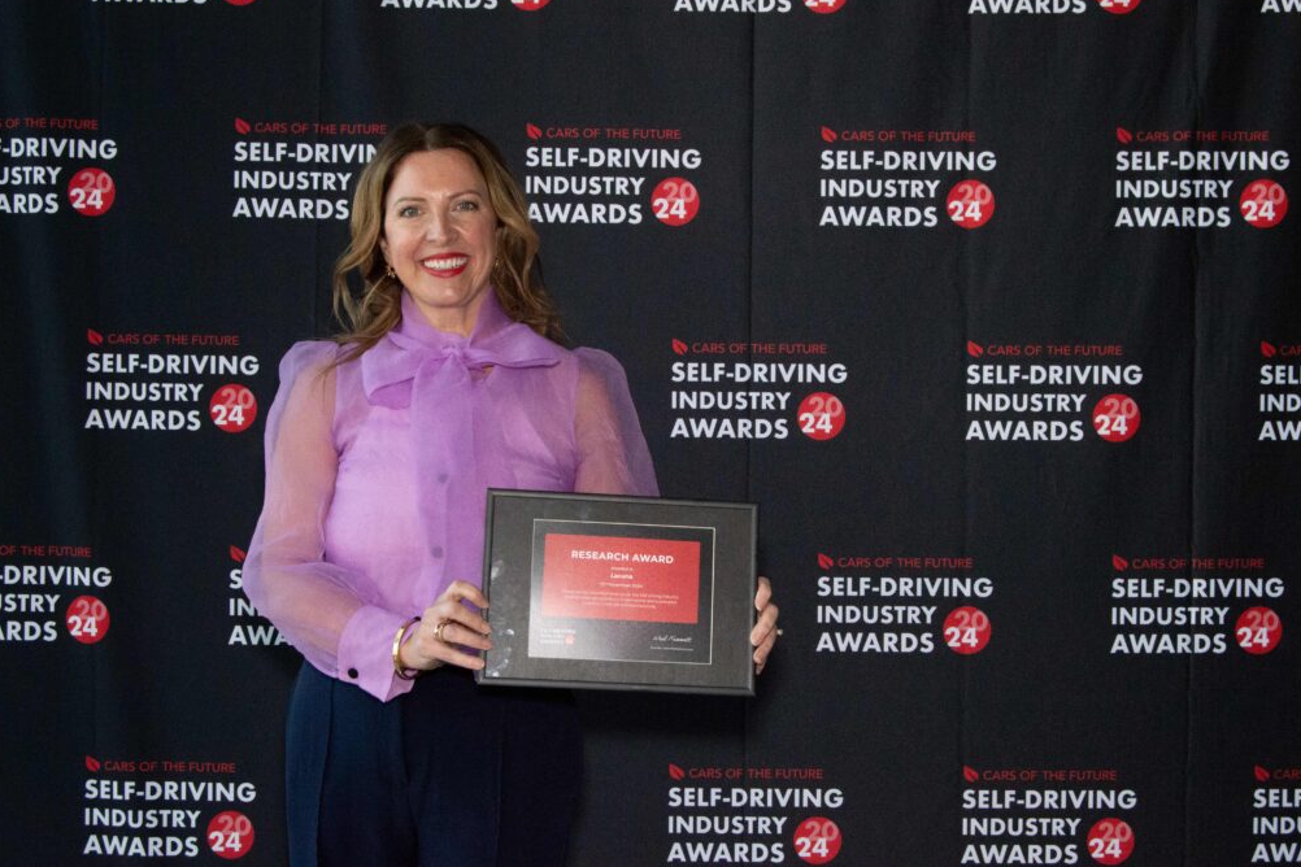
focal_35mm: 49
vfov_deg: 27.5
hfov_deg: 40.3
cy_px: 426
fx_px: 1771
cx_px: 648
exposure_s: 1/80
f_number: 11
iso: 6400
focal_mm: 32
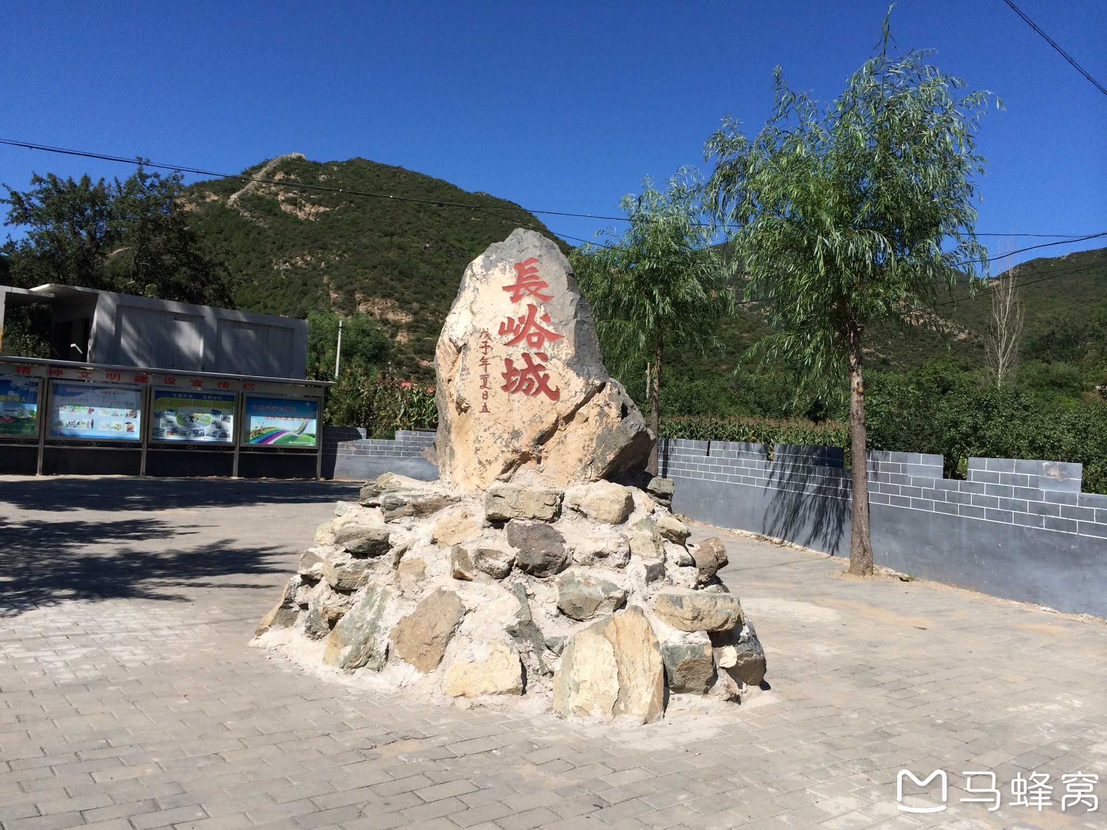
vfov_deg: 46.8
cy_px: 415
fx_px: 959
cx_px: 554
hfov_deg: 60.0
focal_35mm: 30
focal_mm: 4.12
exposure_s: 1/3425
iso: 40
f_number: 2.2
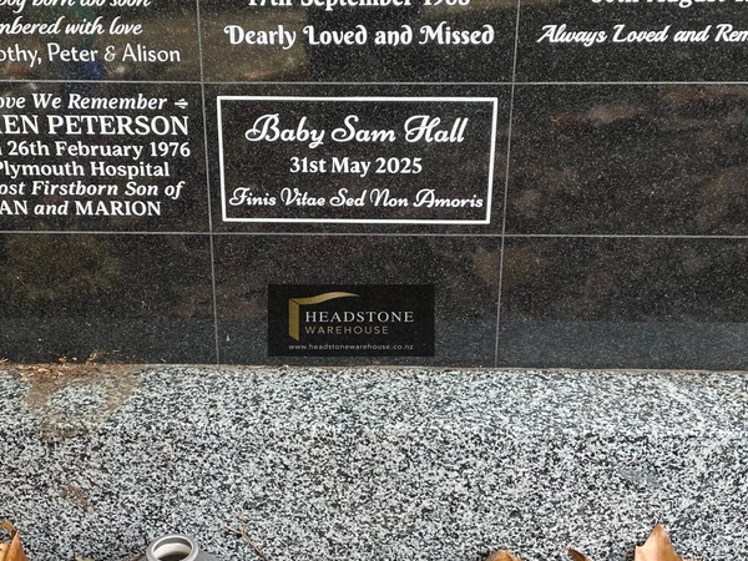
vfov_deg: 28.0
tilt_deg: -24.8
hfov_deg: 36.8
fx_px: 1124
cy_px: 227
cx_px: 349
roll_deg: +1.2
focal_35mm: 52
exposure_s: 1/121
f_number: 1.6
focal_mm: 4.2
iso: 32
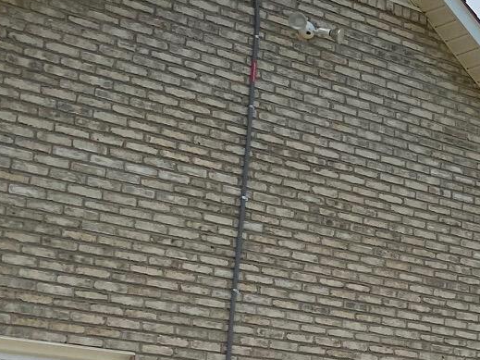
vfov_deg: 14.4
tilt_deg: +9.1
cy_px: 359
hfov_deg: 15.8
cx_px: 926
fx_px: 1400
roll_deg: +0.7
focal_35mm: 101
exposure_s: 1/4808
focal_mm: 4.25
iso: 32
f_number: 1.8
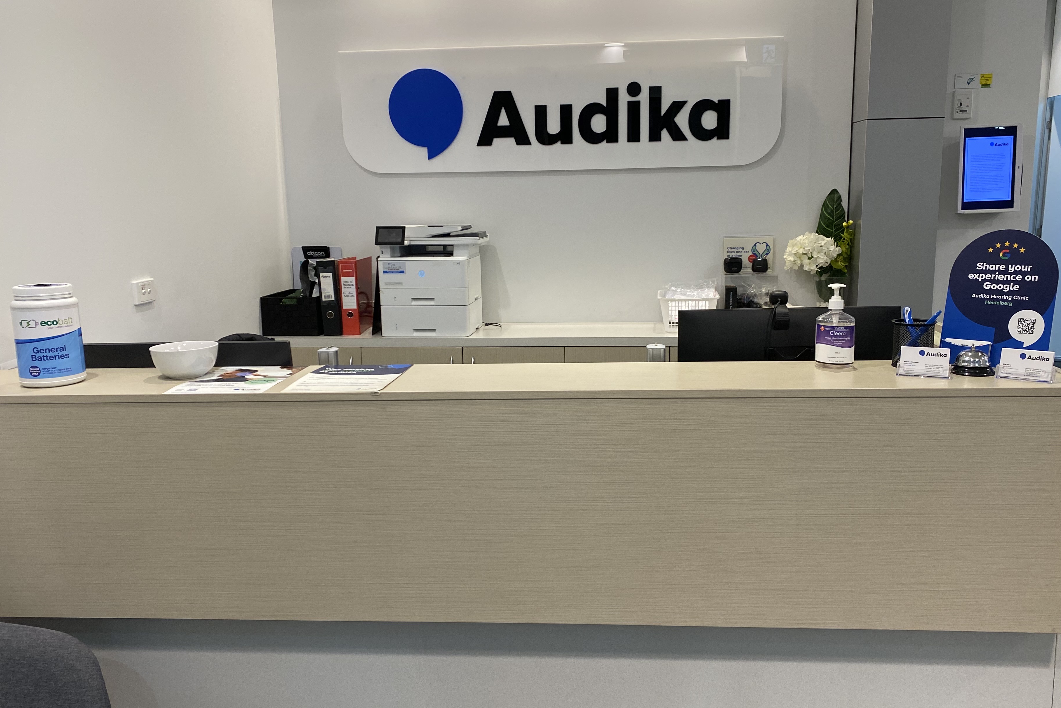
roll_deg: +1.4
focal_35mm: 30
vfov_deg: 43.6
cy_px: 375
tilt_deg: -11.1
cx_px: 541
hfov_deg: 61.9
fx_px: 884
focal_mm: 4.25
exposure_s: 1/100
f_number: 1.8
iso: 125
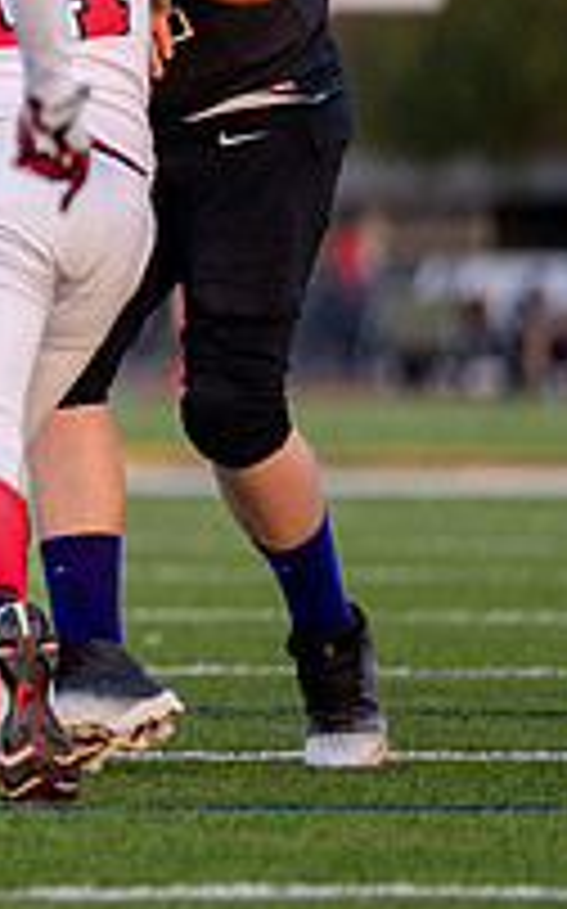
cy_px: 135
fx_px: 15524
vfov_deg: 3.4
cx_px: -729
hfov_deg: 2.1
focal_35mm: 627
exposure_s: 1/1250
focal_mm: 200
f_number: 2.8
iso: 500
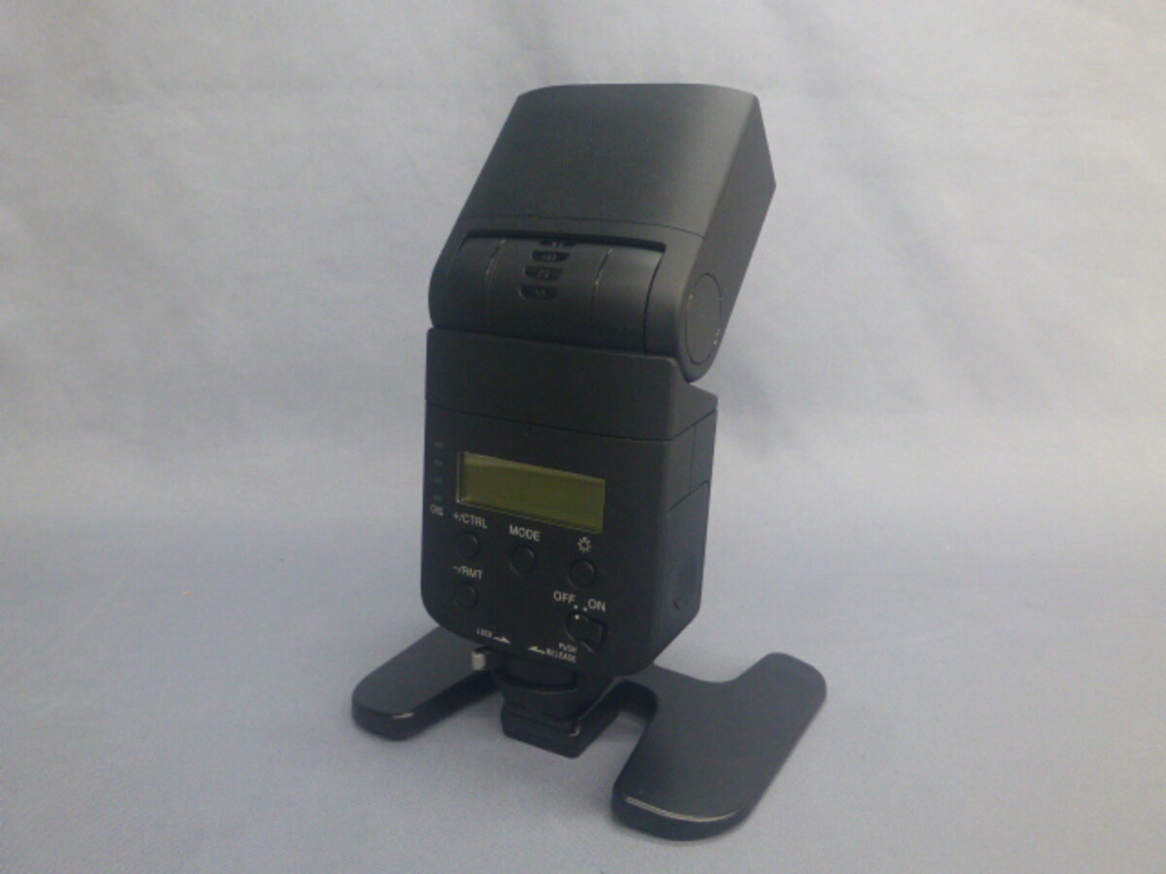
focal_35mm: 30
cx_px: 583
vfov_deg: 46.8
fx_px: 1011
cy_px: 437
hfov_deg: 60.0
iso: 400
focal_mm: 5.4
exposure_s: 1/30
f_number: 3.6
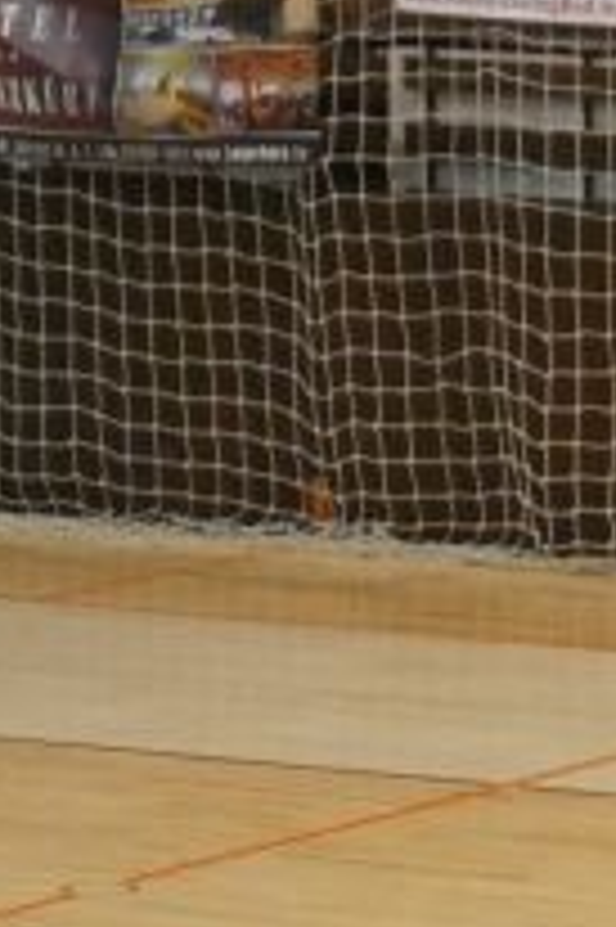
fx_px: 10026
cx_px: 1605
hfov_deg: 3.5
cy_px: 832
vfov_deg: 5.3
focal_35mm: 390
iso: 3200
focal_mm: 42
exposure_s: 1/100
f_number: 5.6
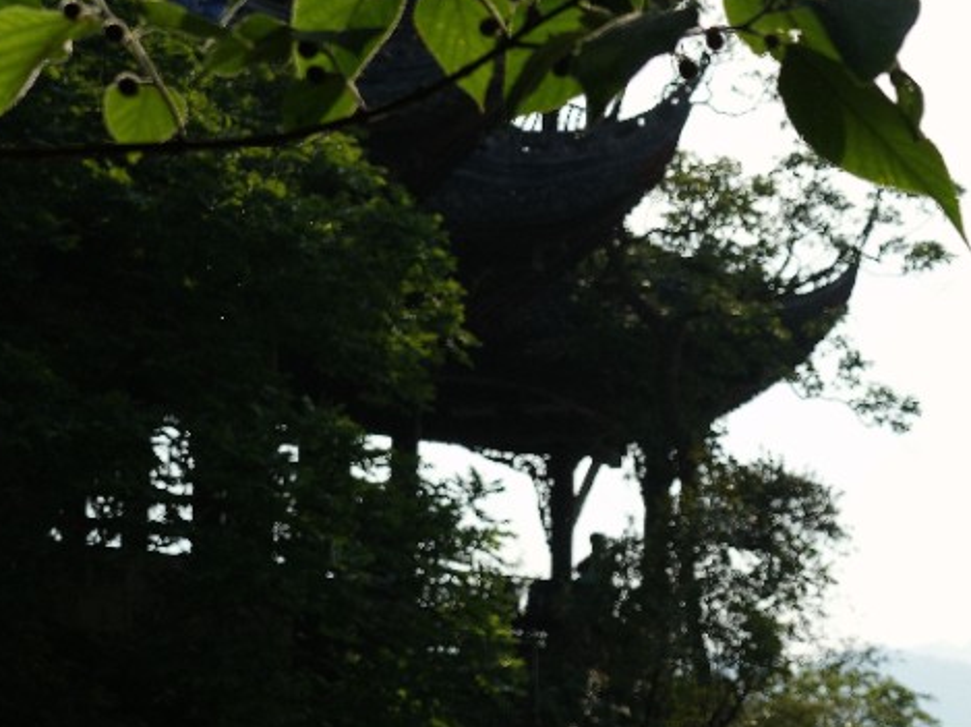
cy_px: 939
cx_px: 1319
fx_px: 3784
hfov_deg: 14.0
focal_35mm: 135
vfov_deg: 10.7
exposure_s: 1/800
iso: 100
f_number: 4.5
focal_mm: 47
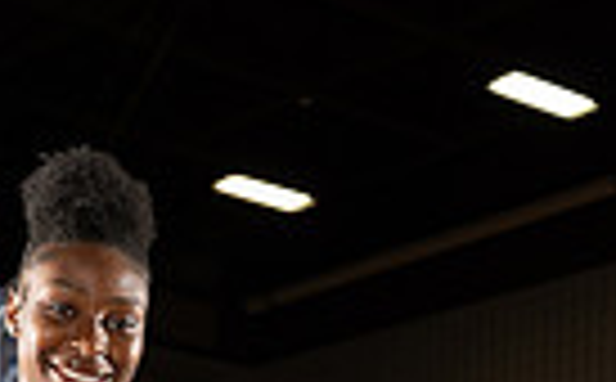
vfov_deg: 8.9
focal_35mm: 131
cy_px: 962
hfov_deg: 15.7
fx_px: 2195
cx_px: -13
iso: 250
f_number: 5.6
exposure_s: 1/250
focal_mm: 39
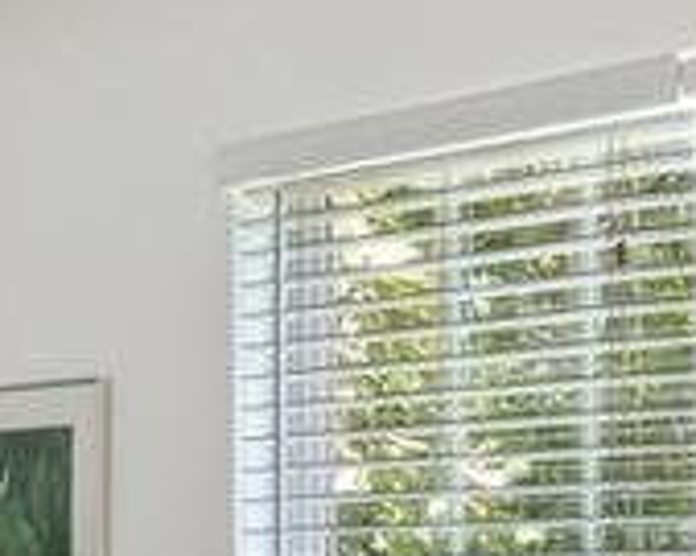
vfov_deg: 11.4
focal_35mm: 133
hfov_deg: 14.3
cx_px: 29
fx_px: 2738
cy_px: 601
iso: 200
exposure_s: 1/10
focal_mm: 10
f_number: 8
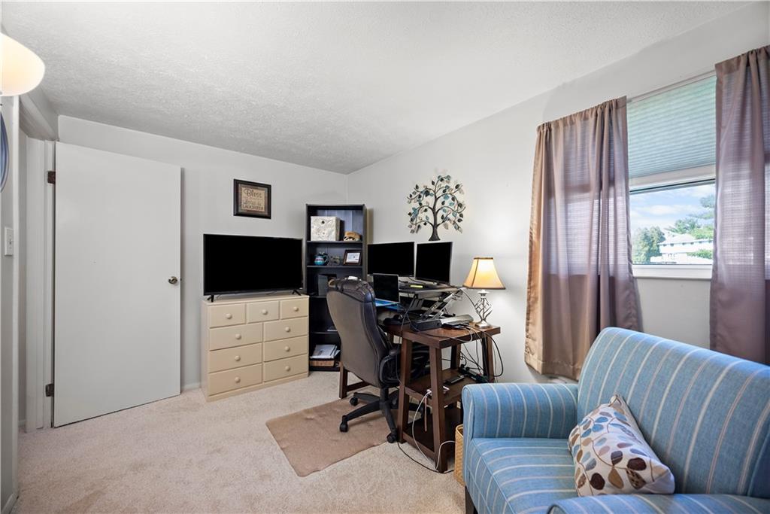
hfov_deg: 104.2
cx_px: 385
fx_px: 299
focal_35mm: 14
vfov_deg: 81.2
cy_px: 257
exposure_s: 1/2.5
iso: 400
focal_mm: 14
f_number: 4
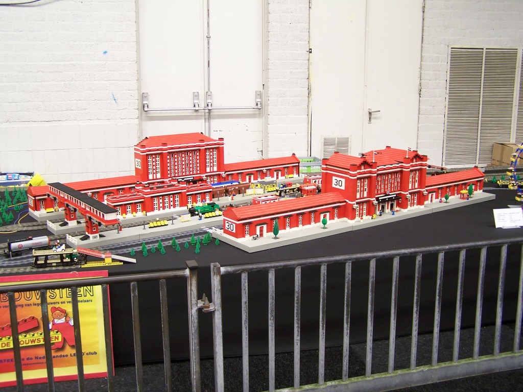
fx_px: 574
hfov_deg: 49.0
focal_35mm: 38
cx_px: 262
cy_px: 196
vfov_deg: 37.7
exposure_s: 1/2
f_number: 2.8
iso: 80
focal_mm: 6.3
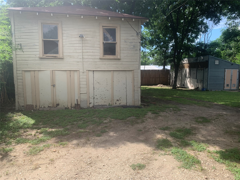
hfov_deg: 67.3
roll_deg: +0.7
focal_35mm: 26
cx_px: 120
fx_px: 180
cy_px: 90
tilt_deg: -7.7
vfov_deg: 53.1
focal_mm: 4.25
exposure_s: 1/1054
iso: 25
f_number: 1.8
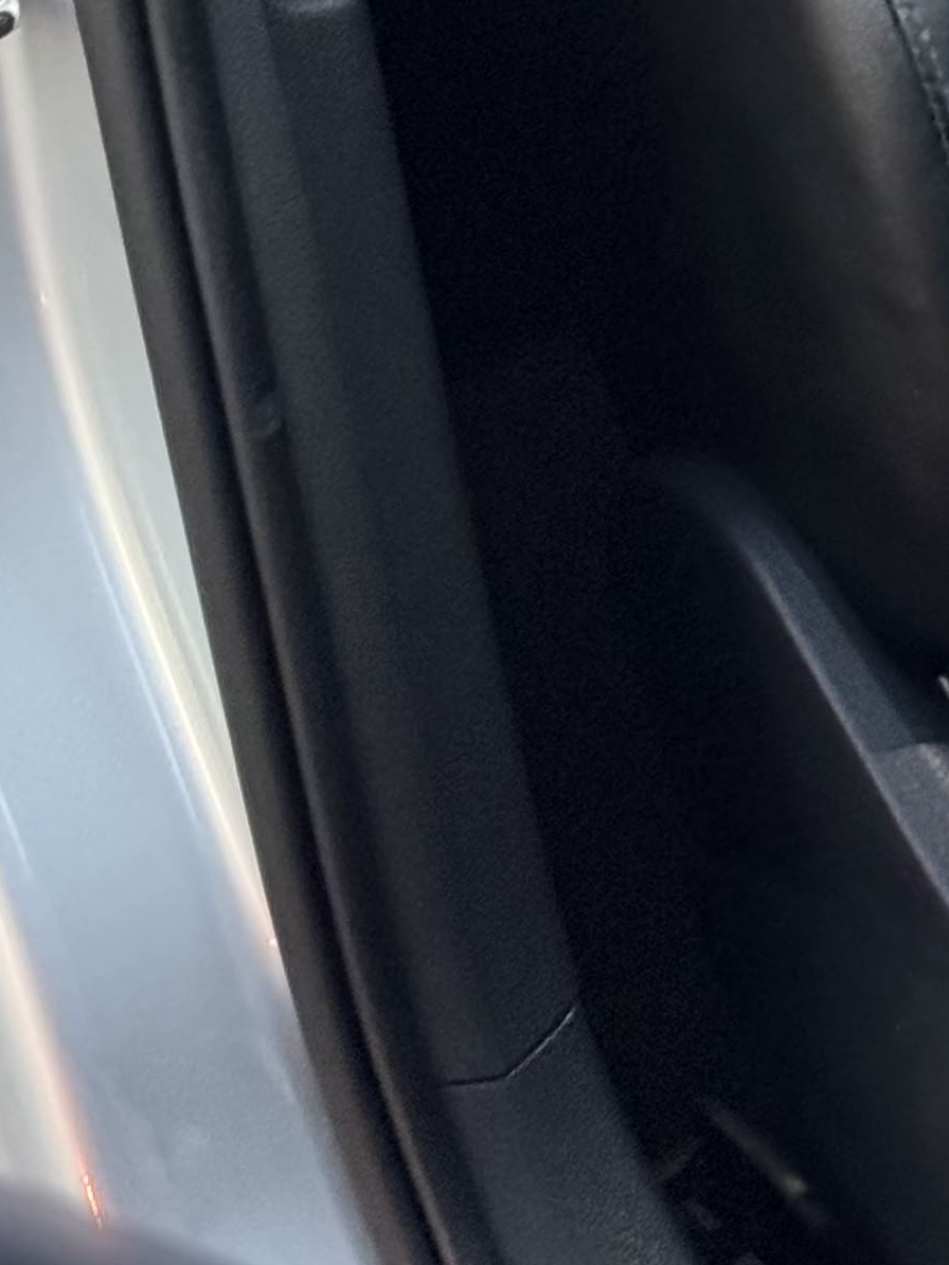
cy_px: -658
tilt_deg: -28.6
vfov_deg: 11.7
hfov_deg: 8.9
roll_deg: -2.3
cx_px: 1494
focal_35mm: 162
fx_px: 5923
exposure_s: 1/30
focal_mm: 6.76
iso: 800
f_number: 1.78
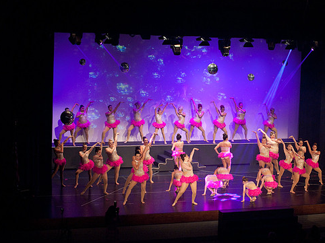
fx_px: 760
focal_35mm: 81
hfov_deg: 24.1
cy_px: 121
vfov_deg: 18.2
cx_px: 192
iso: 3200
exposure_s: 1/200
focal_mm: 70
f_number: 4
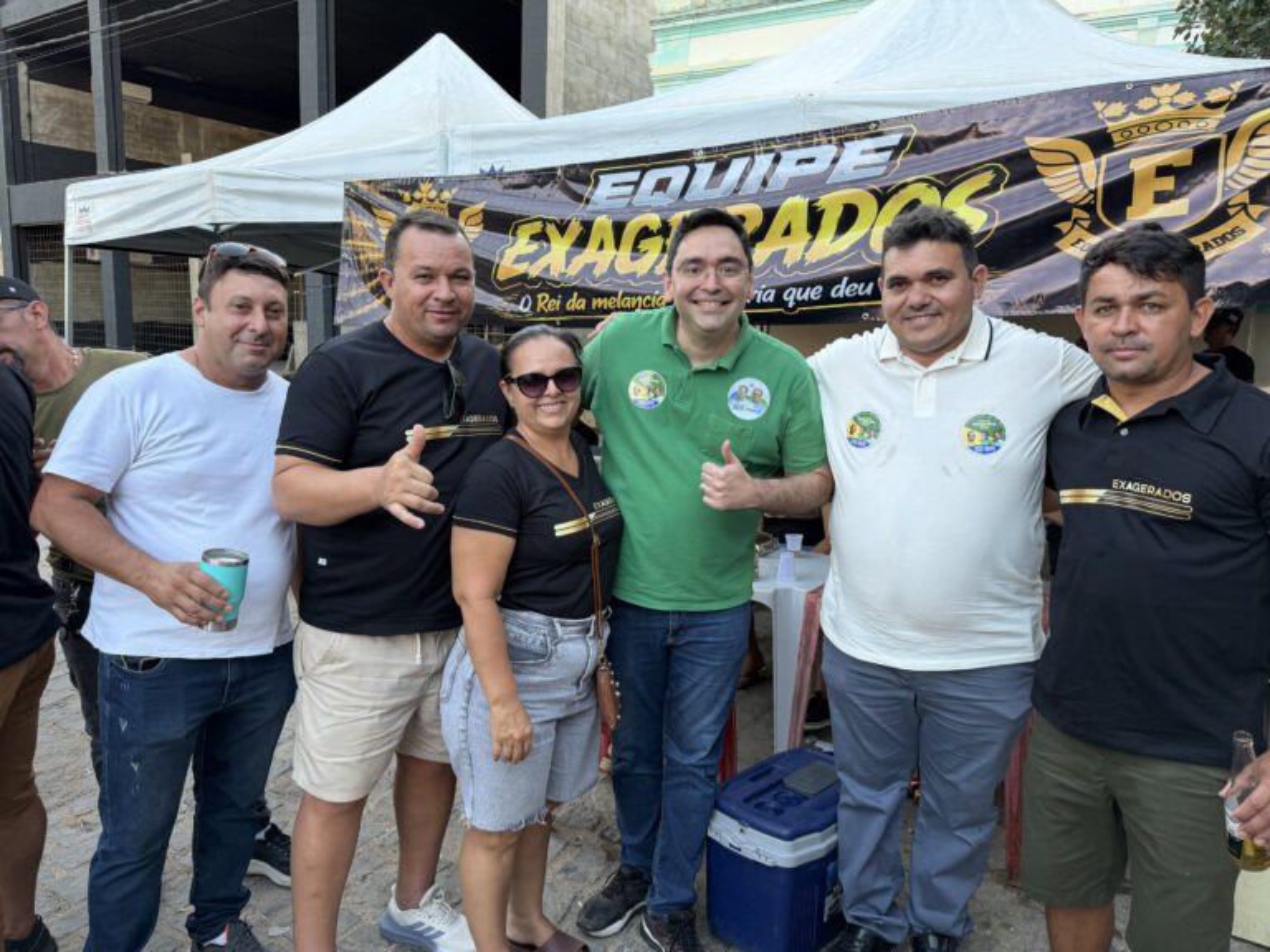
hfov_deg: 71.6
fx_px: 881
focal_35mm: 24
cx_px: 635
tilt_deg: -10.1
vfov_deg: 56.8
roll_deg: -1.9
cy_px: 476
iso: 100
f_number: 1.78
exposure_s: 1/138
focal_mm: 6.76
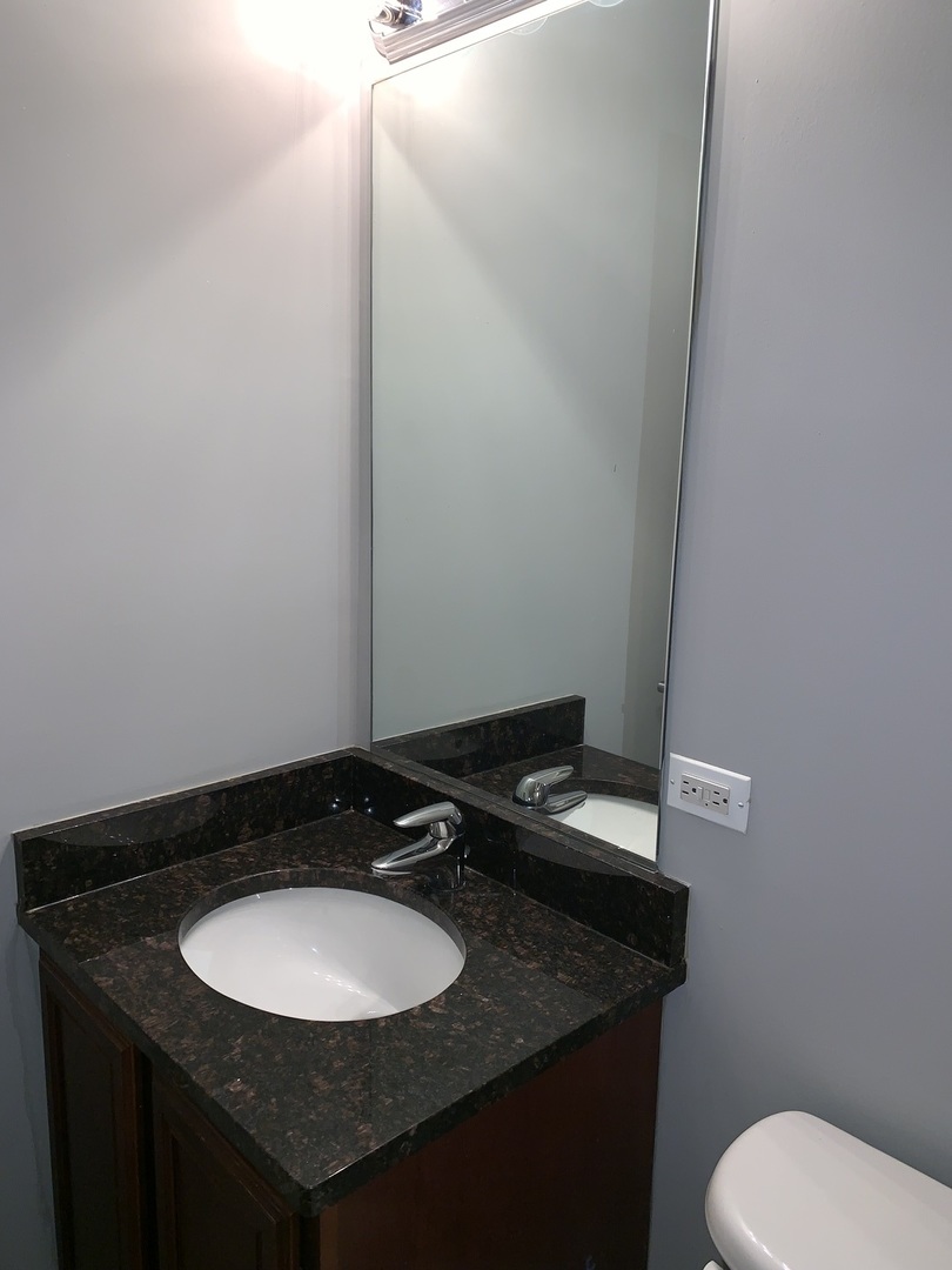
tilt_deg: -11.0
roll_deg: -1.9
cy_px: 635
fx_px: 953
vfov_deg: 67.3
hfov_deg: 53.1
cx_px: 476
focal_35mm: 26
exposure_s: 1/34
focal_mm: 4.25
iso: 25
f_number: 1.8
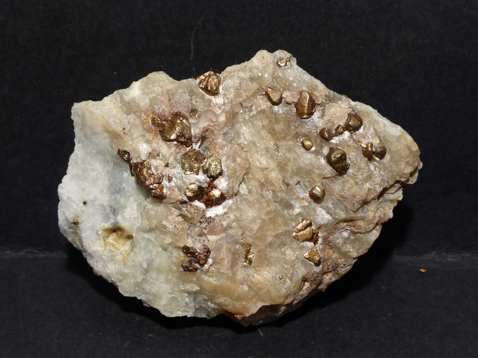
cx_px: 239
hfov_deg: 28.2
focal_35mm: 69
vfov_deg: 21.3
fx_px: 953
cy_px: 179
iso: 400
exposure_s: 1/20
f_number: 4.9
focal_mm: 11.7
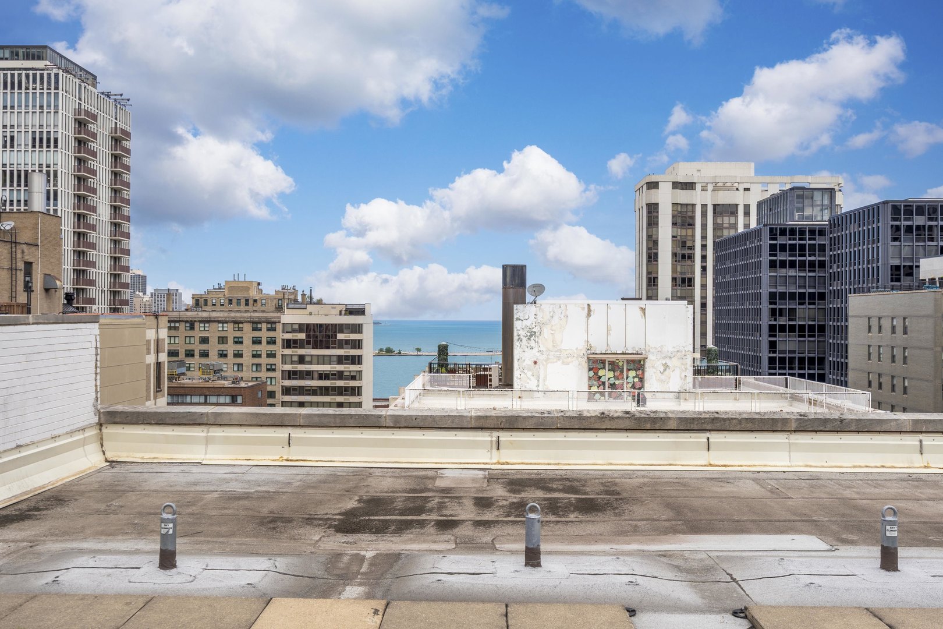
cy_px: 314
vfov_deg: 37.9
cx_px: 472
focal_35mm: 35
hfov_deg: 54.4
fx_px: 917
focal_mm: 35
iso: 100
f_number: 10
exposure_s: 1/100
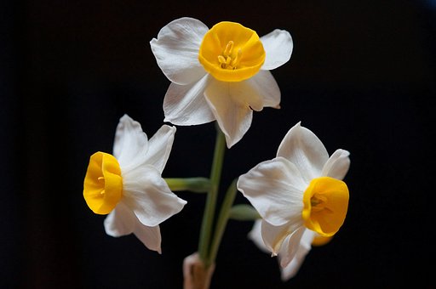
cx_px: 218
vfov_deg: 29.8
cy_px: 144
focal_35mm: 45
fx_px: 544
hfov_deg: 43.7
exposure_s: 1/160
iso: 1250
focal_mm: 30
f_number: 4
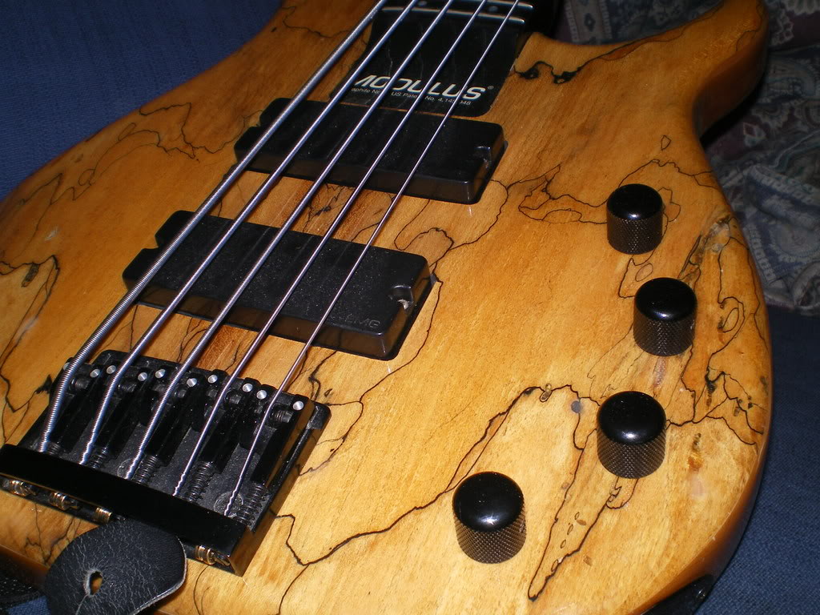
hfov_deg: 49.0
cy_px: 308
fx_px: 900
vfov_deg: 37.7
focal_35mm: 38
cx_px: 410
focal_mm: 6.3
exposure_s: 1/30
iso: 64
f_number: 4.6
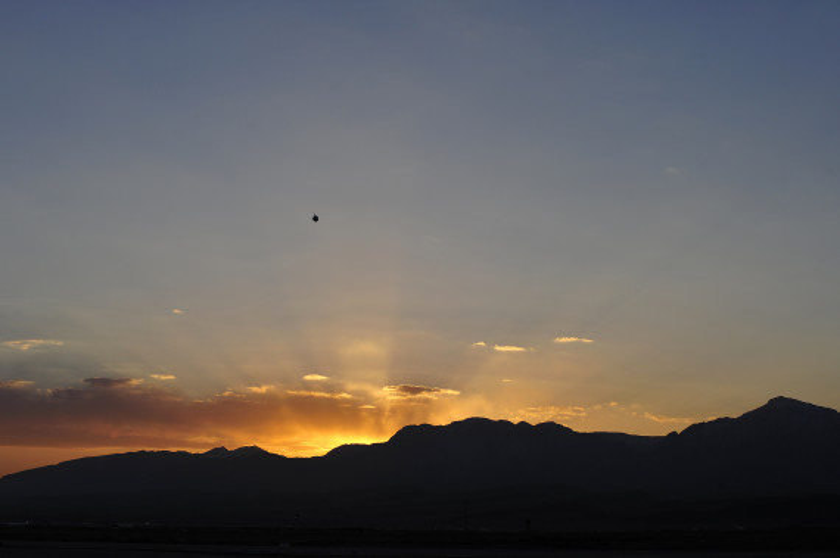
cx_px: 420
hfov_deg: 39.6
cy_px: 279
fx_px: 1166
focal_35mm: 50
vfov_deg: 26.9
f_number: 6.7
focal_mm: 50
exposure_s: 1/1500
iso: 400
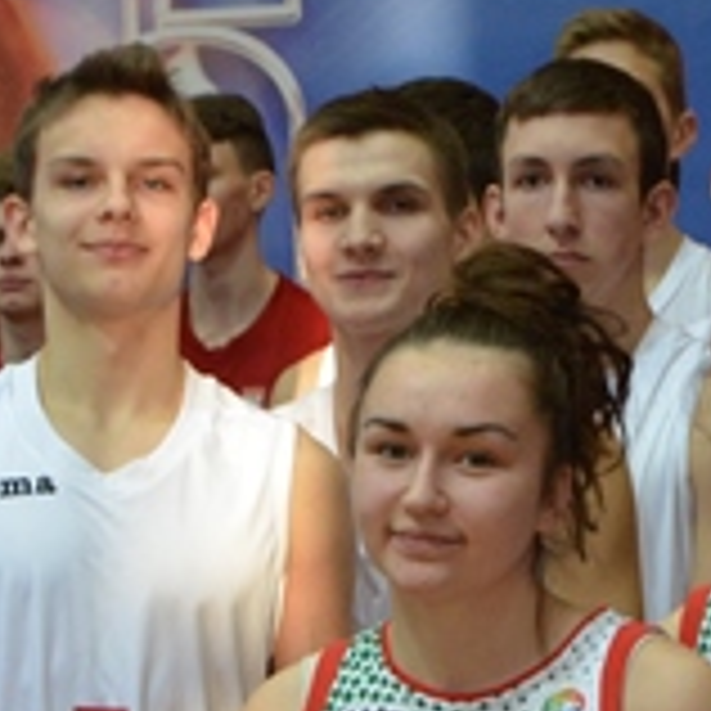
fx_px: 5019
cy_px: 531
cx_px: 608
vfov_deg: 8.1
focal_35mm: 216
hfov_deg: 8.1
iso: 1600
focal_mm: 42
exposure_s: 1/100
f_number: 5
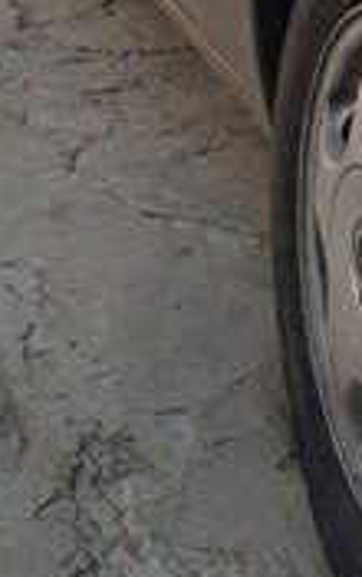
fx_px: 1226
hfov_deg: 16.5
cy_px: -138
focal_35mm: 78
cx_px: 346
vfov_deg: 23.8
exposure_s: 1/884
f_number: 1.7
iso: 40
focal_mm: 4.2
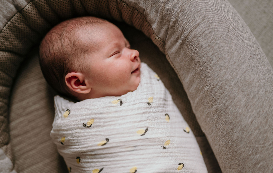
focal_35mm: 59
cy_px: 87
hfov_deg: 34.5
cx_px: 157
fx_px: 439
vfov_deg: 22.3
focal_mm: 50
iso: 320
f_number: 1.4
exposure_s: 1/800
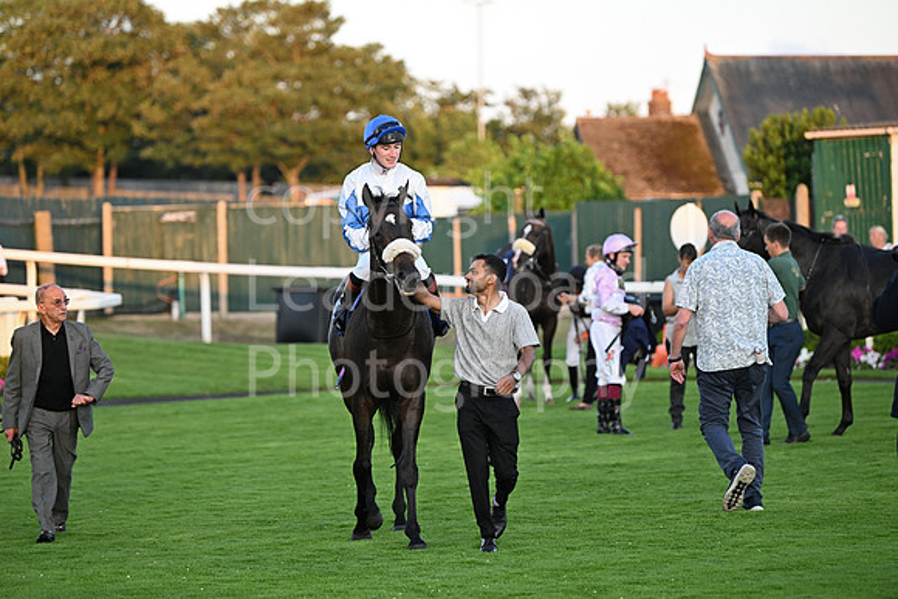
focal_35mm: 155
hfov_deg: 13.2
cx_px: 449
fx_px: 3867
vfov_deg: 8.9
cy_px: 300
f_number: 3.2
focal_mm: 155
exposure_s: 1/1600
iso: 2000
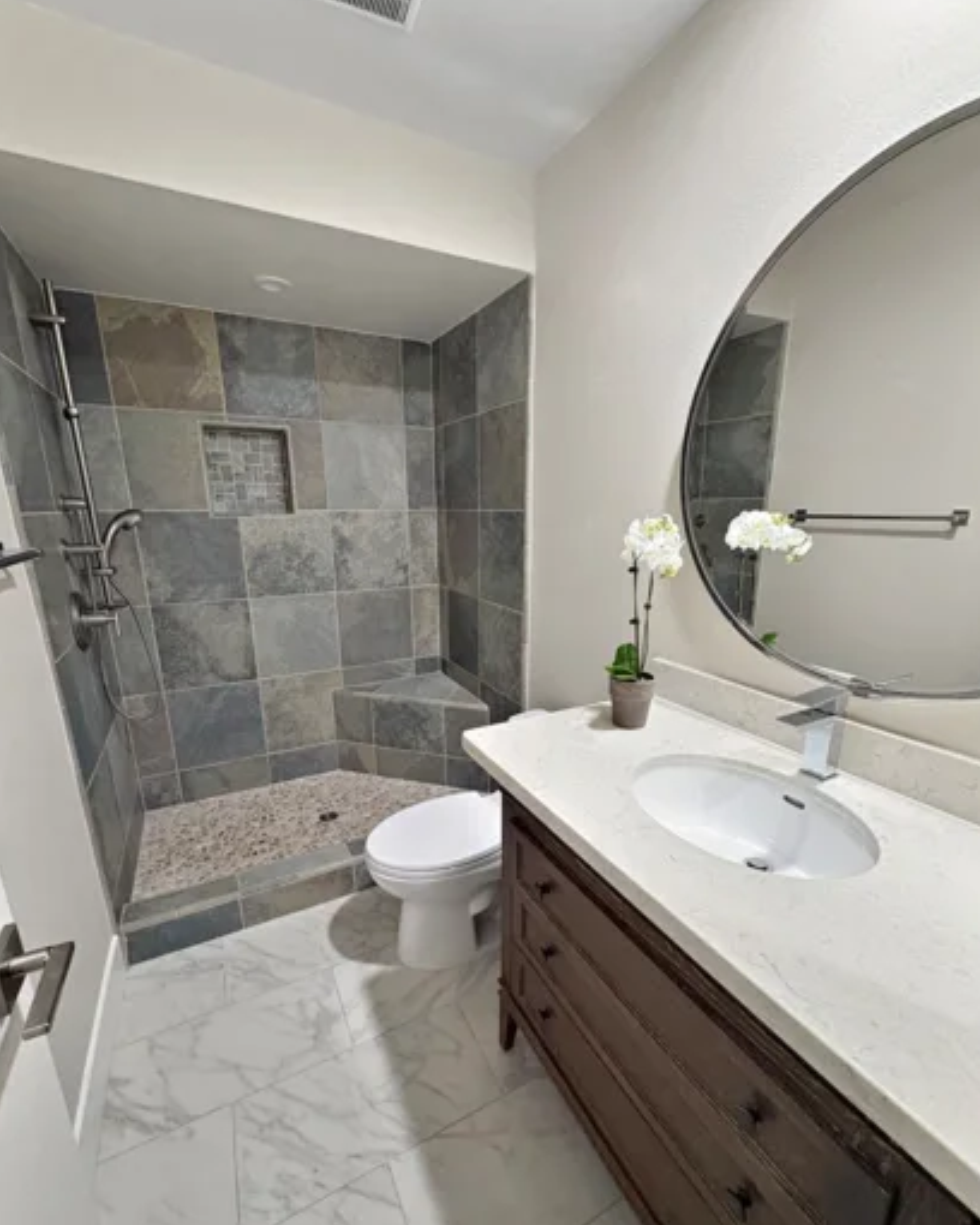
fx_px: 544
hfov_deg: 84.0
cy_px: 653
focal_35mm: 15
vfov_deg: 96.7
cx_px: 492
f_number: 2.2
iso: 320
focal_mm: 2.22
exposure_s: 1/60
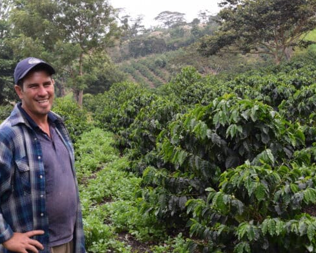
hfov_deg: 35.0
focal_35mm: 54
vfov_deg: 28.3
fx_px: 501
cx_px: 153
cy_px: 124
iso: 400
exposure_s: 1/250
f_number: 8
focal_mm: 31
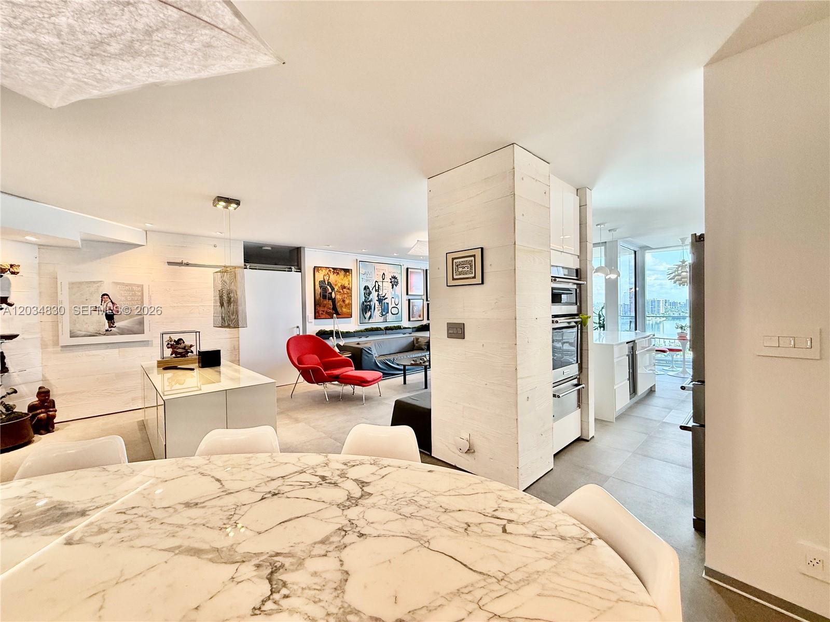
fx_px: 336
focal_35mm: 14
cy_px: 311
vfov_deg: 85.7
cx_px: 415
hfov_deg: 102.1
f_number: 2.2
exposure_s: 1/120
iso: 160
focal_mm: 2.22
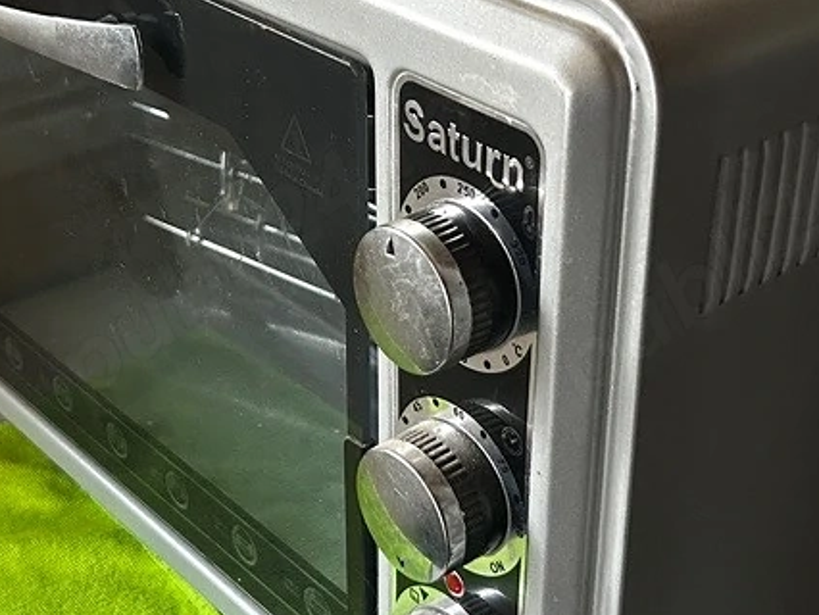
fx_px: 1444
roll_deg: +2.3
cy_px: 258
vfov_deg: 24.0
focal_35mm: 61
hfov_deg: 31.7
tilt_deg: -28.9
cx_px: 394
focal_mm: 5.7
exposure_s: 1/60
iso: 320
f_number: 1.5
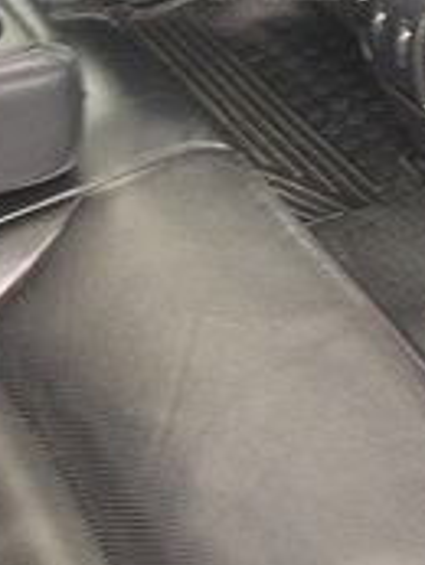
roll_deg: +4.3
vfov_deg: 22.4
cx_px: 88
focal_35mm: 83
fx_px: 1357
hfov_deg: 17.7
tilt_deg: -25.4
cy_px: -36
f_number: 2.2
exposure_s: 1/33
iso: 40
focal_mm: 4.15
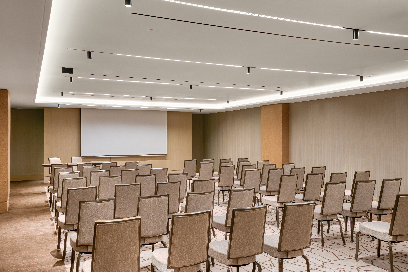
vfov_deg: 40.5
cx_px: 204
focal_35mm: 32
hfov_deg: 58.0
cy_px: 136
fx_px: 368
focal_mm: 32.5
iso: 1600
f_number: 10
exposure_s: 1/8
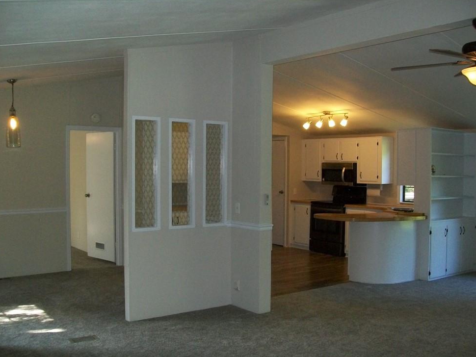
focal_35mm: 38
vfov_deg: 37.7
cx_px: 234
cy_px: 185
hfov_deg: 49.0
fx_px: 523
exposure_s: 1/60
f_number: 2.7
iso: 160
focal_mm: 6
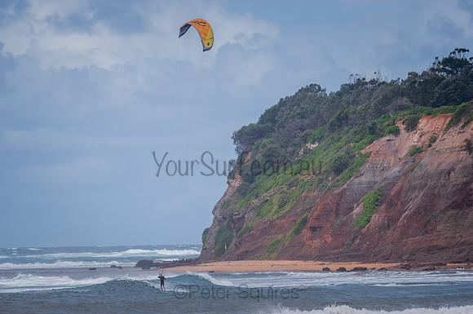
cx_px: 240
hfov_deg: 6.5
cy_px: 154
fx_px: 4187
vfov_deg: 4.3
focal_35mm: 319
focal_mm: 310
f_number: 5.6
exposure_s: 1/2000
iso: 140
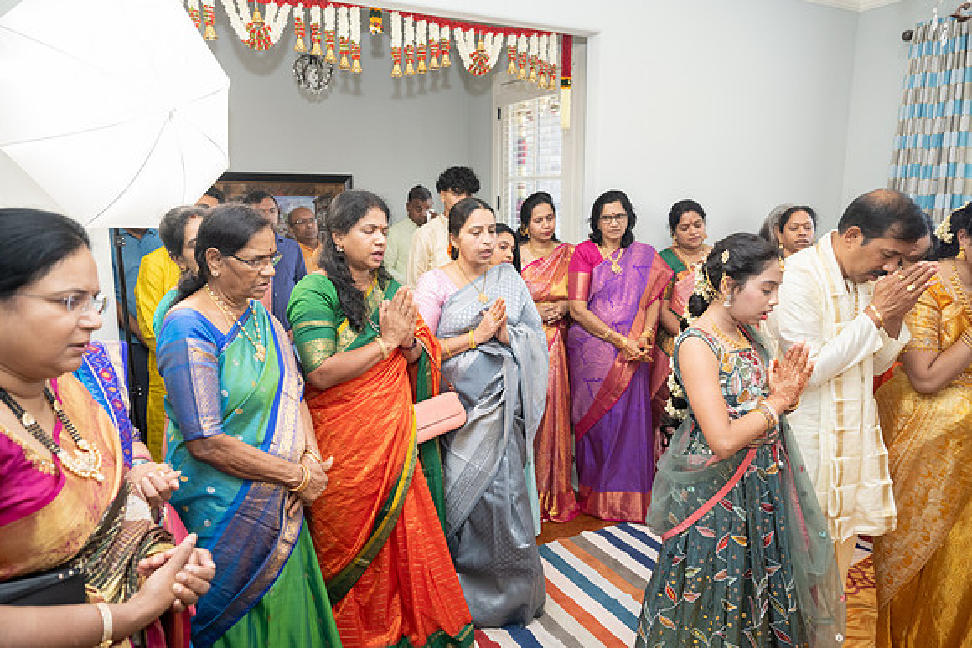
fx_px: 676
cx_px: 474
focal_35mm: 25
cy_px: 324
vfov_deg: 51.3
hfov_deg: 71.4
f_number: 3.5
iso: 800
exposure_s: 1/160
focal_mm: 24
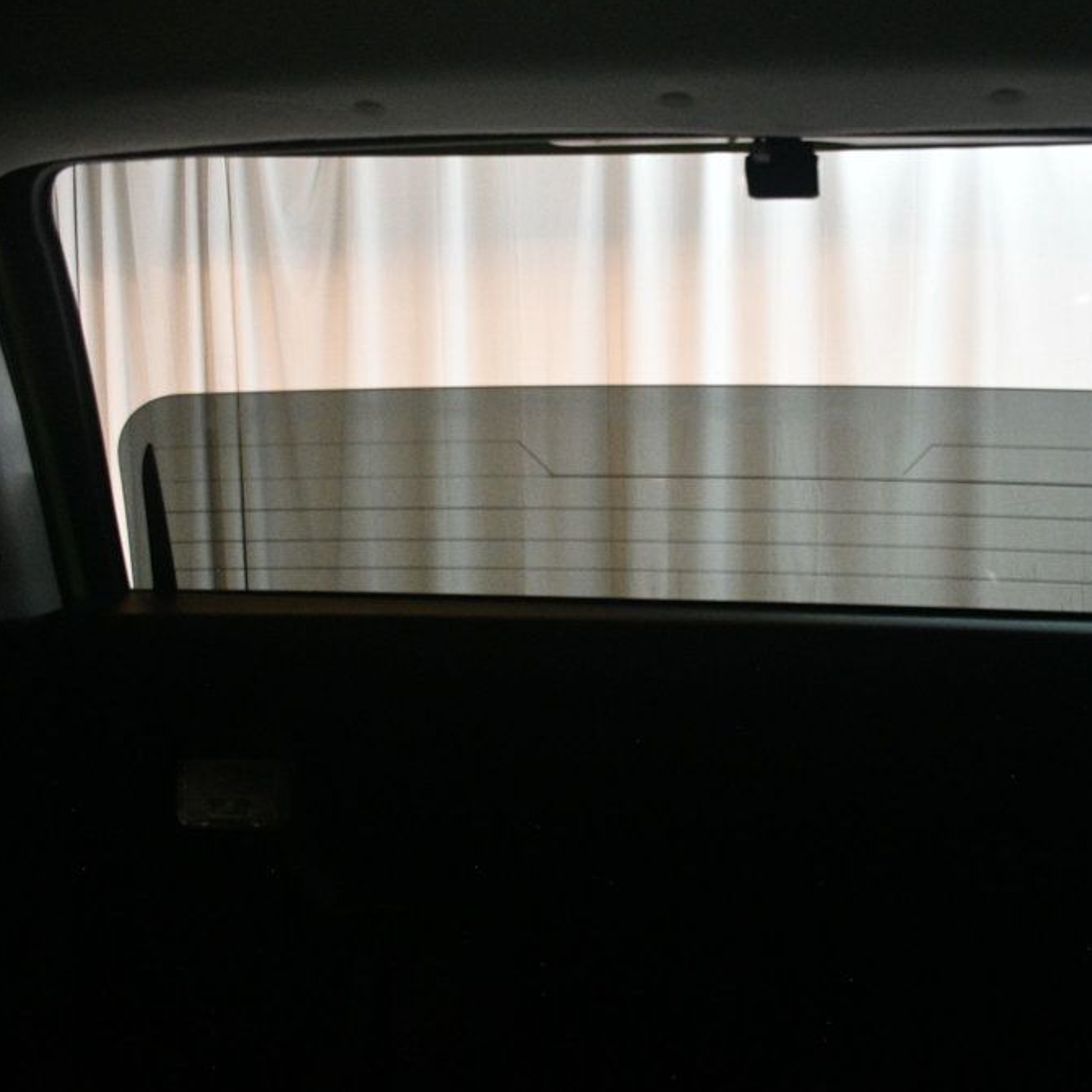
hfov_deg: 46.5
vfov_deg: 47.2
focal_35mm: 35
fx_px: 1249
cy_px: 548
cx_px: 723
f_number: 3.5
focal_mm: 18
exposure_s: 1/125
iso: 3200
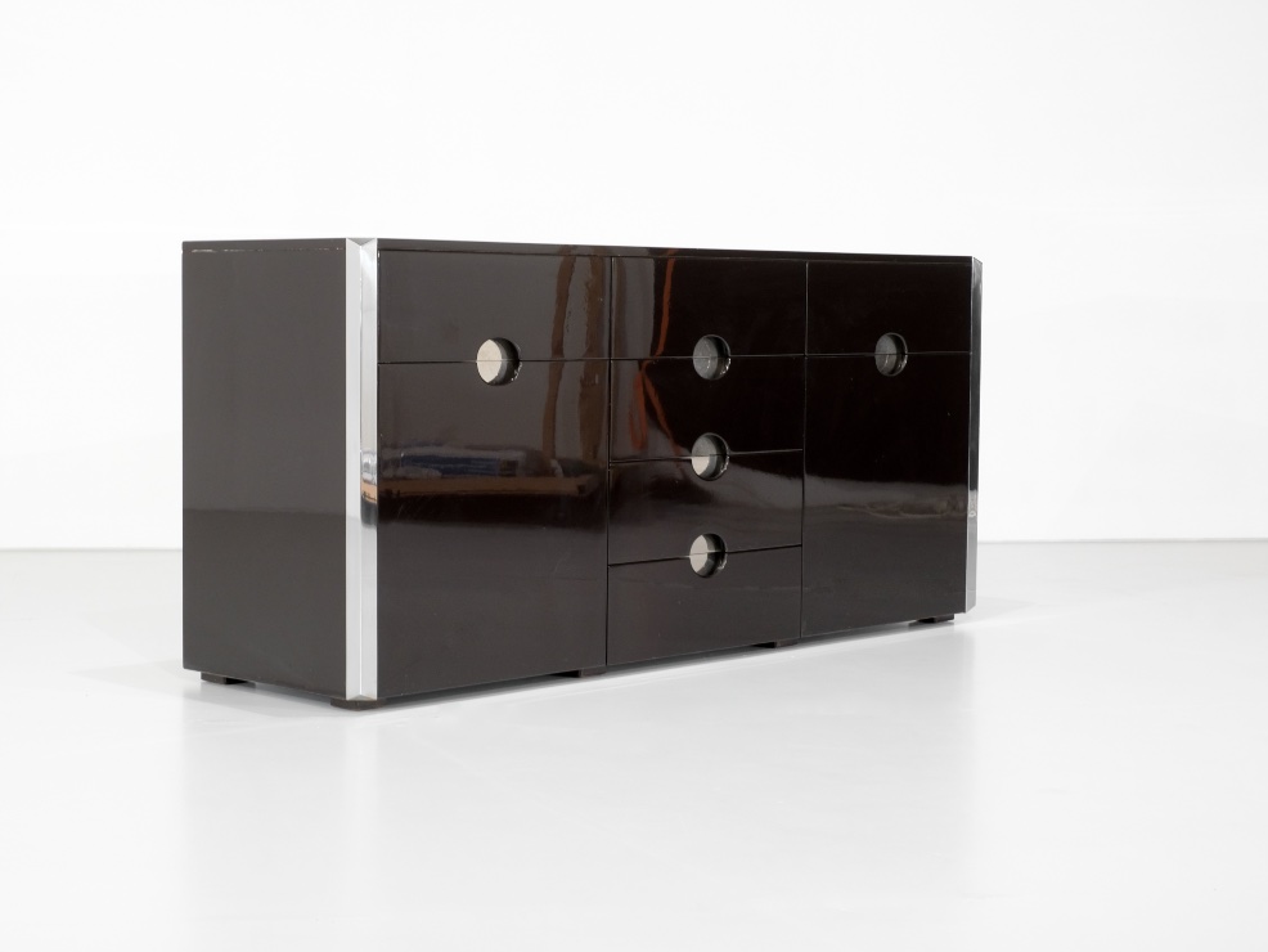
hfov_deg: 31.1
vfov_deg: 23.7
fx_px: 2272
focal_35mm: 62
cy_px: 440
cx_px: 514
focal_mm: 35
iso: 800
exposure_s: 1/20
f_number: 8
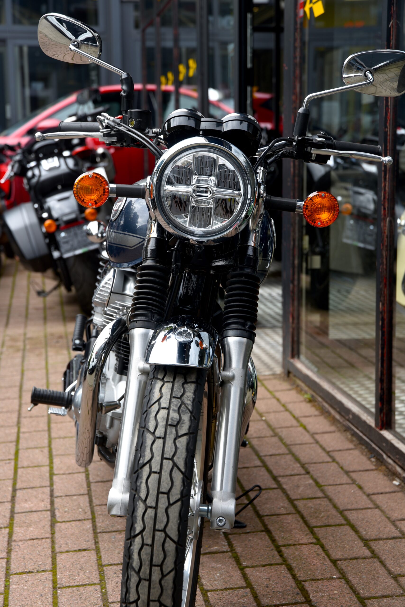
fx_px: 1180
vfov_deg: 28.8
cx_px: 202
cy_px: 304
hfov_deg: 19.5
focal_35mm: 70
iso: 100
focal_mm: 70
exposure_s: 1/125
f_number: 5.6
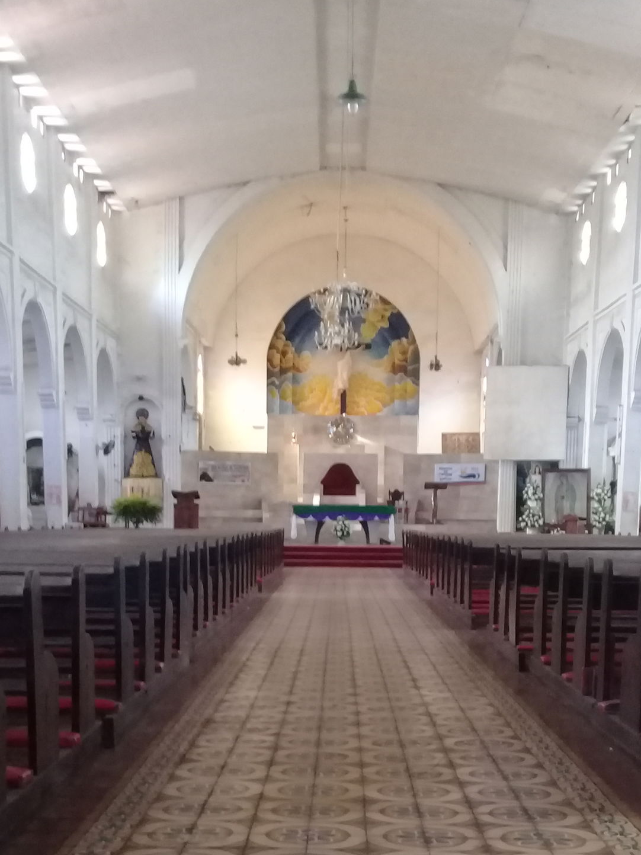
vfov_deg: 33.9
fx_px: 1358
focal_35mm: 55
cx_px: 303
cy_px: 680
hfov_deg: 26.6
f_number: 2.2
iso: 320
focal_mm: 3.3
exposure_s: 1/17
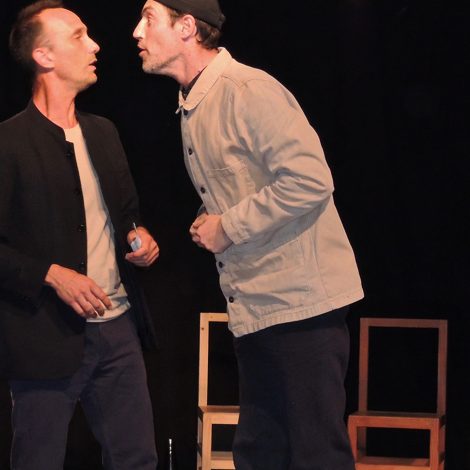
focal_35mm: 107
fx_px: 1644
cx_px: 72
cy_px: 298
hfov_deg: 16.1
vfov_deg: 16.3
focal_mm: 11.1
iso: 800
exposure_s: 1/60
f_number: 4.2
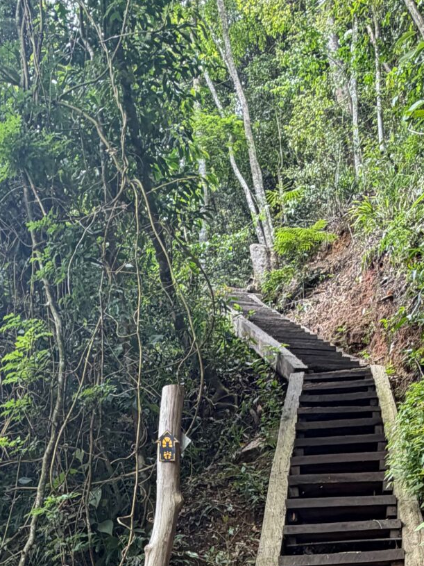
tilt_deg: +6.7
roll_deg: +1.5
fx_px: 719
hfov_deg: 32.3
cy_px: 585
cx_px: 317
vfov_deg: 37.6
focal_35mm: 44
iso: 100
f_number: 2.2
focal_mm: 2.22
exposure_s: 1/121
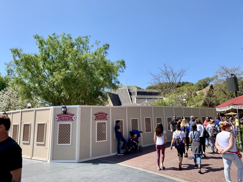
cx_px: 122
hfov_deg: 67.3
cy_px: 91
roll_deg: +0.9
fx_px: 183
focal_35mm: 26
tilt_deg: +9.4
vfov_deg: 53.1
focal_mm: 4.25
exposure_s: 1/1314
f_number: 1.8
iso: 25
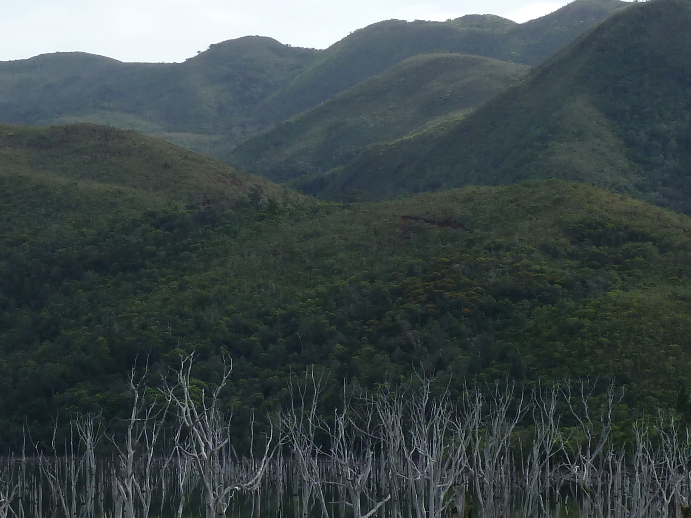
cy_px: 348
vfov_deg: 9.6
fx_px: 3094
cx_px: 251
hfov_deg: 12.7
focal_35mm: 155
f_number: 4
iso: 80
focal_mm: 10.3
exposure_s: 1/400
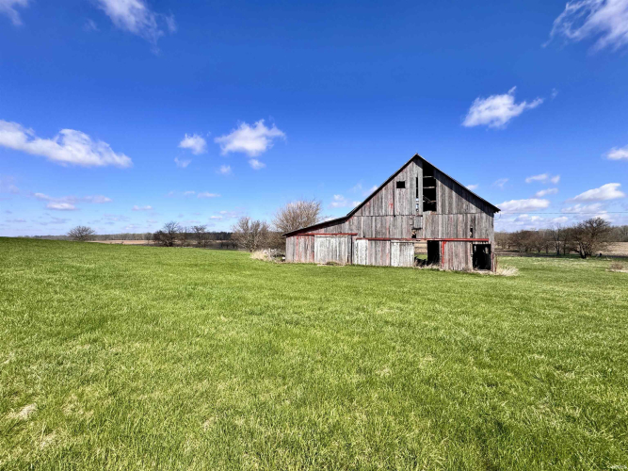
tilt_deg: -0.5
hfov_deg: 102.1
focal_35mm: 14
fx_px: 254
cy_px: 236
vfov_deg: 85.7
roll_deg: -0.1
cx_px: 314
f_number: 2.2
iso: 50
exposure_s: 1/2494
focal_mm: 2.22
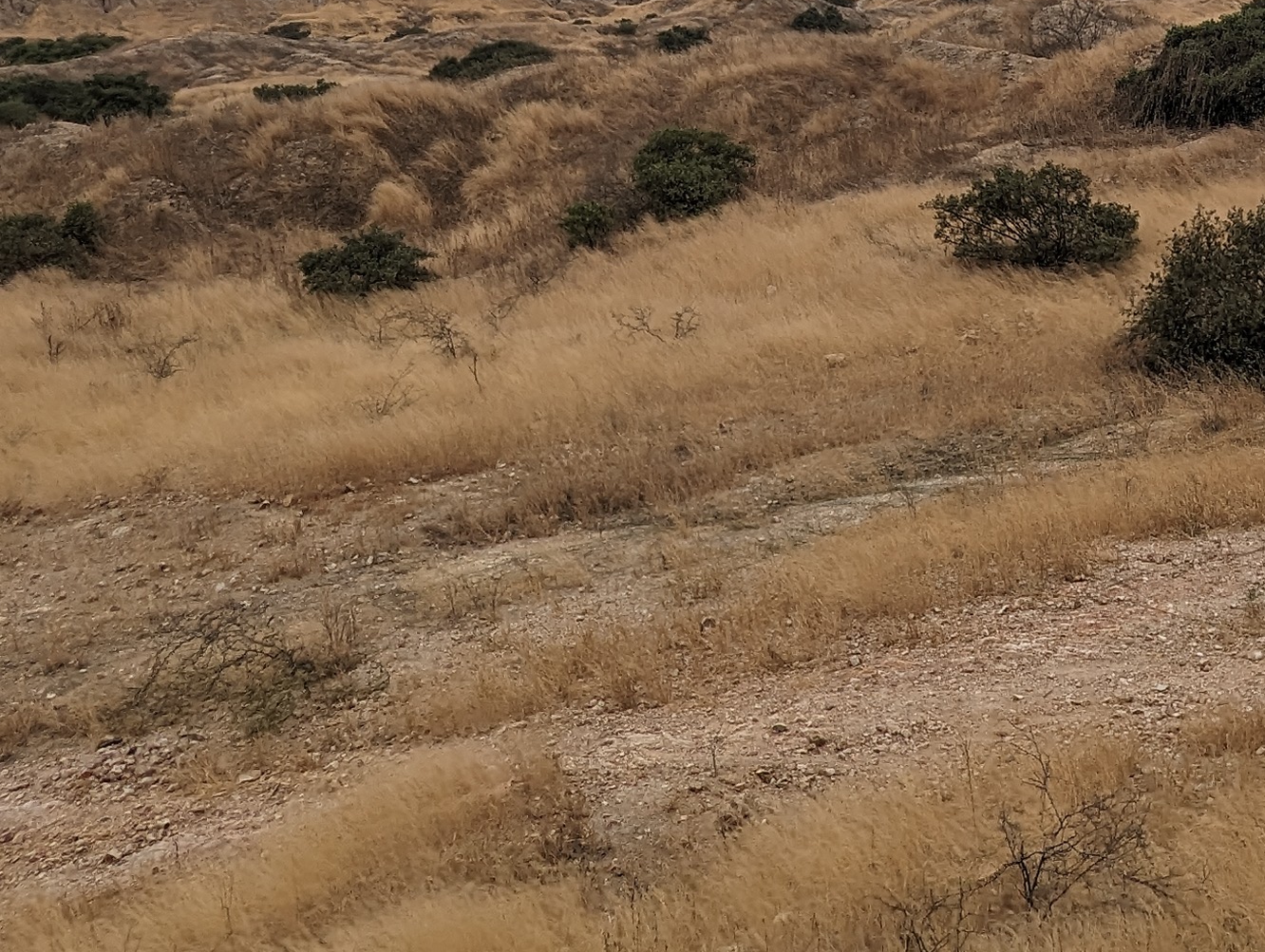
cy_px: 132
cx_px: 1102
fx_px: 1793
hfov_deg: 36.8
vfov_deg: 28.8
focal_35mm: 49
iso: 59
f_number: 2.2
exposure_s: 1/2037
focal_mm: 2.35
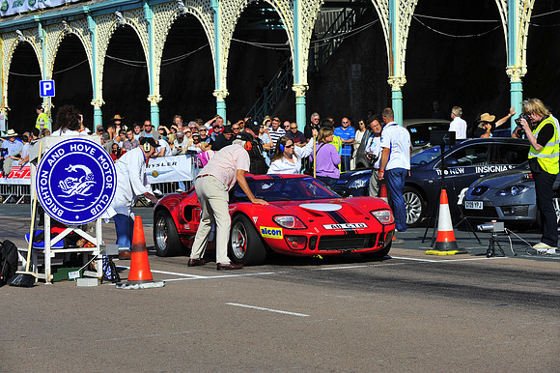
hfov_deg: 16.4
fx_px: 1943
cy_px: 186
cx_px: 280
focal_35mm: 125
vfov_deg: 11.0
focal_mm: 125
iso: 400
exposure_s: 1/1250
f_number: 10
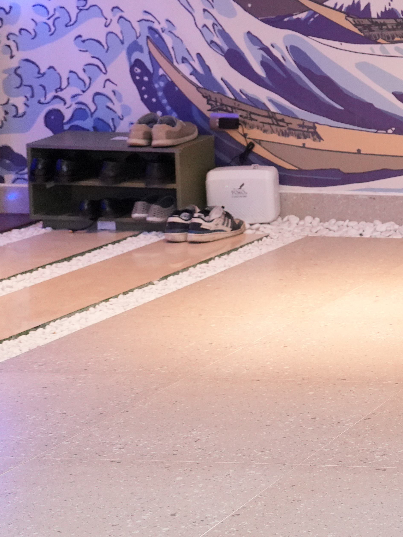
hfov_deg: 12.3
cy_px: -8
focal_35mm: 91
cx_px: 1016
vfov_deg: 20.8
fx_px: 1412
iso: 2000
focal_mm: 25
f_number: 2.8
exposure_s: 1/100
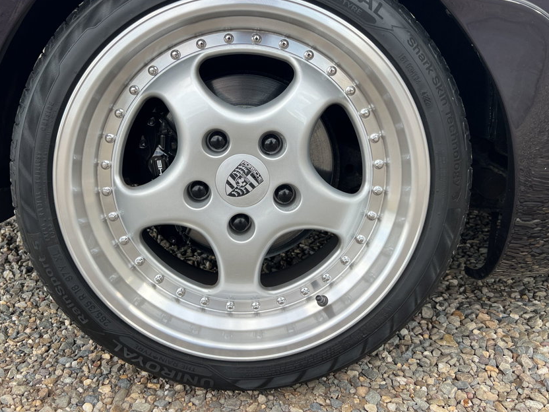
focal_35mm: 32
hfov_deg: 56.7
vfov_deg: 43.9
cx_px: 246
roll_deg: -1.9
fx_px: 508
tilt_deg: -11.8
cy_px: 165
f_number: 1.5
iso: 50
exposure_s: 1/658
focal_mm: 5.7
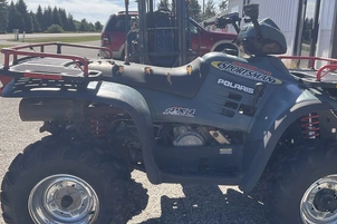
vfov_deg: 33.4
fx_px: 374
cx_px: 177
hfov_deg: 48.5
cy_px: 117
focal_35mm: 40
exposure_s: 1/929
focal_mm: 3
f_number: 1.8
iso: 25
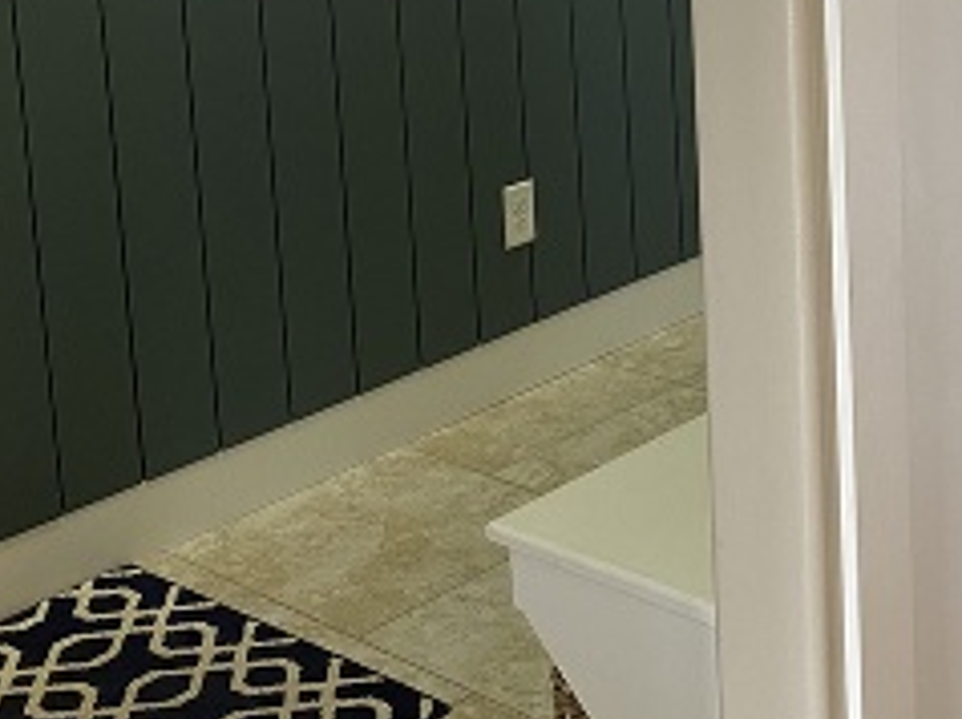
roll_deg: +1.6
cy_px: -61
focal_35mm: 70
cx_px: 788
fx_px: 1943
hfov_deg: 27.2
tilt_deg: -8.5
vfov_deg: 20.1
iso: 160
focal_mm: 4.25
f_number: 1.8
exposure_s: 1/60
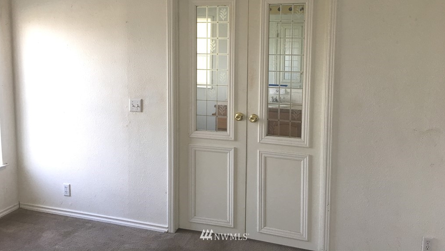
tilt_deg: -4.3
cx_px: 224
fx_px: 378
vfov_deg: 36.3
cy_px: 82
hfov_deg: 61.0
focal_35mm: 32
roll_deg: -0.4
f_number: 2.2
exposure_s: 1/40
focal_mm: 4.15
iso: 25
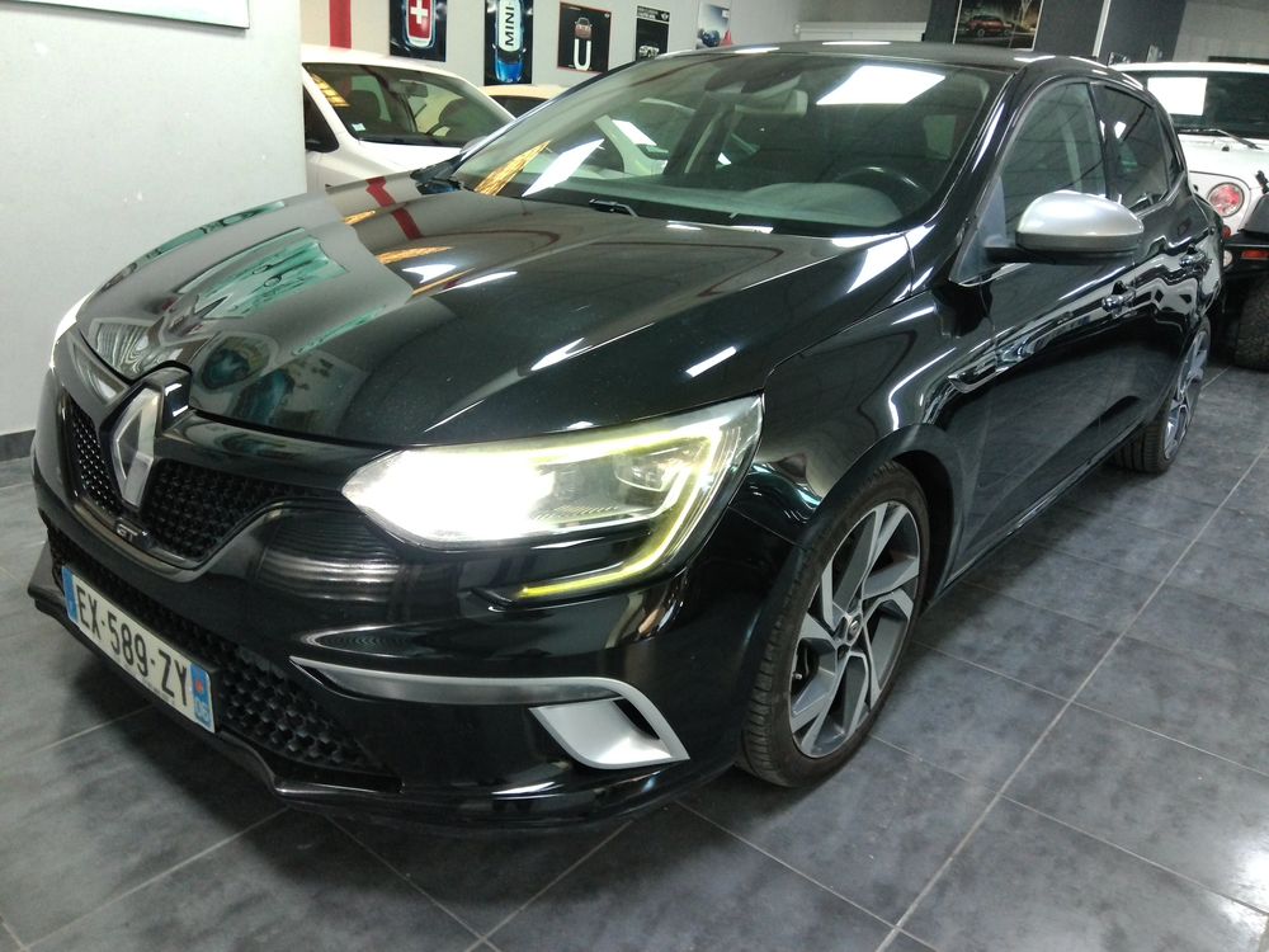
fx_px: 953
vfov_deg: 53.1
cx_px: 634
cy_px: 476
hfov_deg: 67.3
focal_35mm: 26
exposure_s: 1/28
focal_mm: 3
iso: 600
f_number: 2
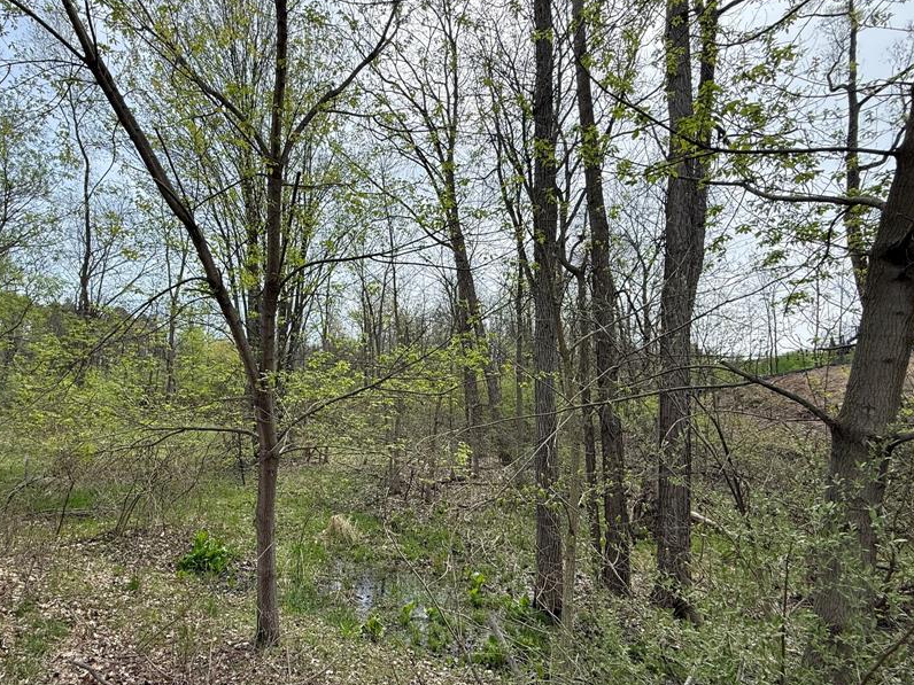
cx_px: 373
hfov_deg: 86.8
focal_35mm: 18
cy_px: 369
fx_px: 475
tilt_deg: +5.7
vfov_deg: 71.5
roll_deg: -1.5
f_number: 2.2
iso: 50
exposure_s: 1/985
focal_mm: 2.22
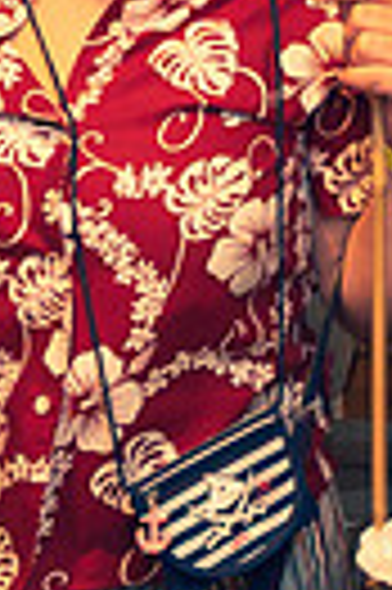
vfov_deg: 14.1
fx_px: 2276
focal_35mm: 139
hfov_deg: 9.7
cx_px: 485
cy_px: -203
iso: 3200
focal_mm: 18
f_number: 4
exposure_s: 1/60
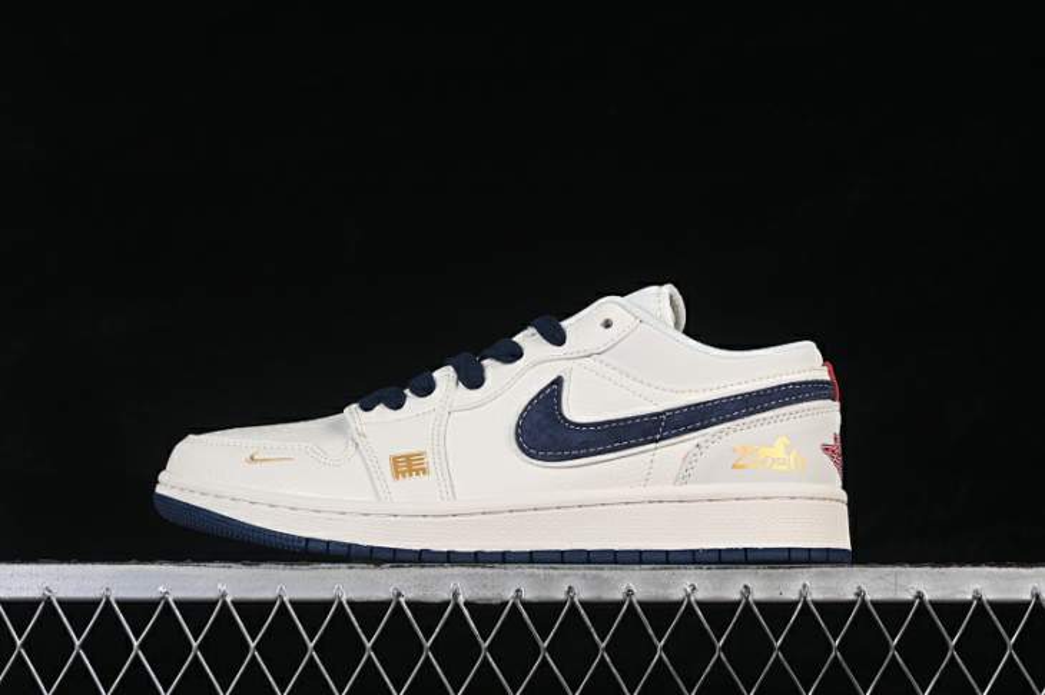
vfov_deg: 18.2
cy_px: 348
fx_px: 2176
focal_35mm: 75
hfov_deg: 27.0
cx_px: 522
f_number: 8
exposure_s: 1/80
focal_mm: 50
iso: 160
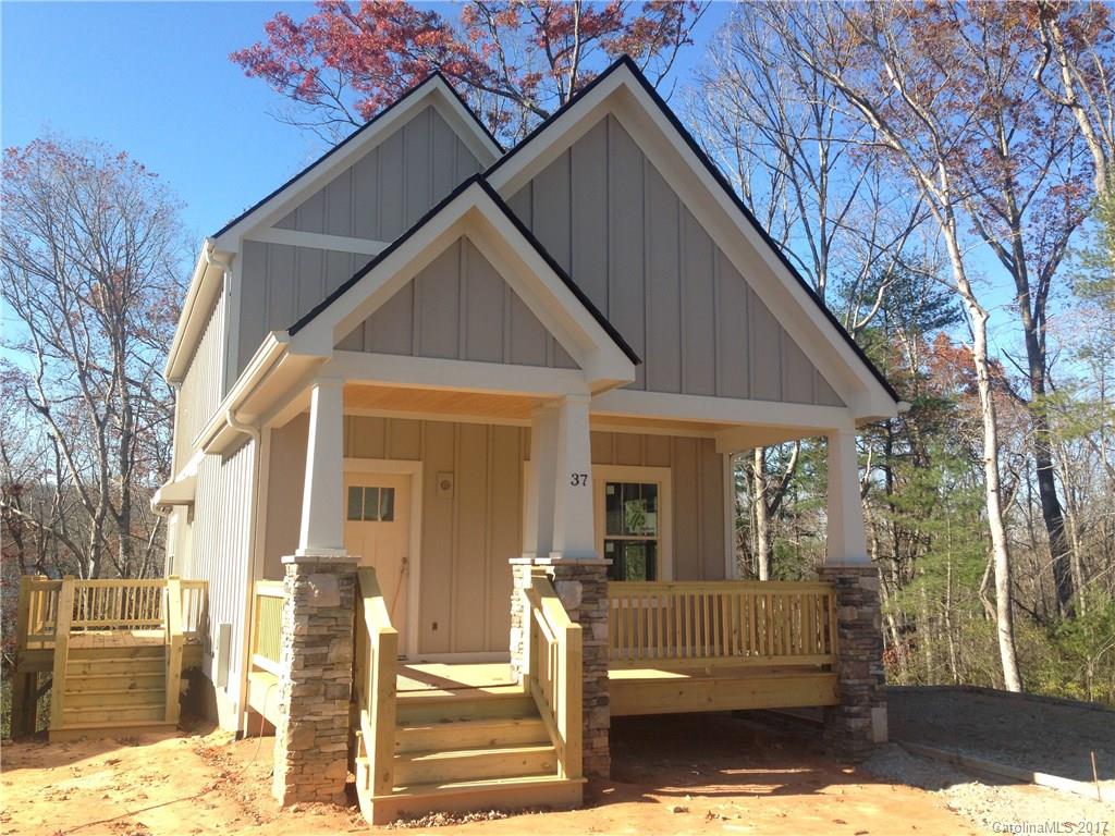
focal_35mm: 33
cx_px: 558
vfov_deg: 42.9
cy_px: 418
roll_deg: +2.6
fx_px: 1063
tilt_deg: +8.6
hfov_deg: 55.4
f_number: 2.4
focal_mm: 4.12
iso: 50
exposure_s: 1/616
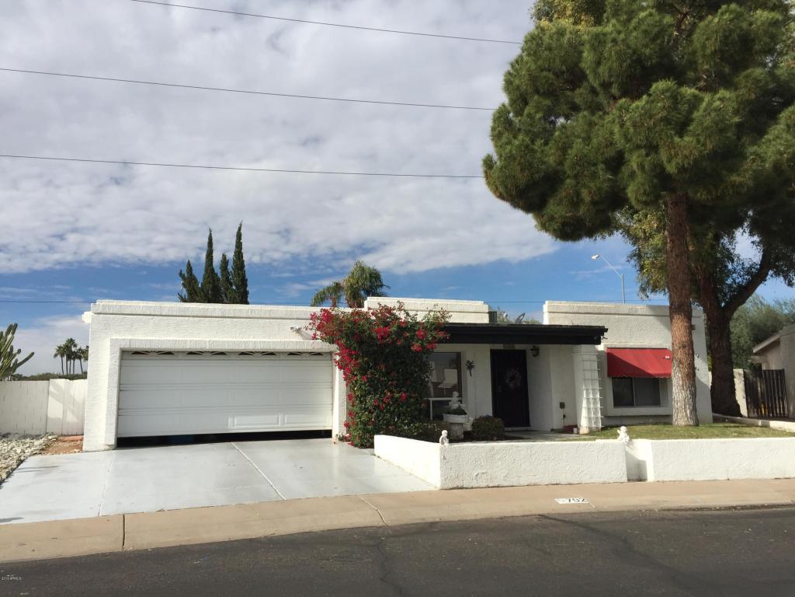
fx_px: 666
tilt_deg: +7.7
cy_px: 298
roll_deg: +1.1
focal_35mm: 29
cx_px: 398
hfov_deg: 61.7
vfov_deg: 48.2
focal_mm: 4.15
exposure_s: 1/3049
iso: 32
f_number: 2.2
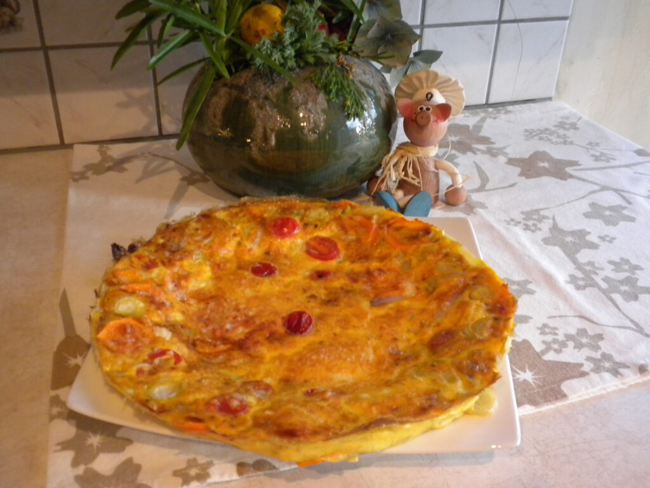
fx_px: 695
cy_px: 244
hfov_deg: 50.1
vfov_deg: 38.7
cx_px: 325
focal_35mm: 37
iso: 400
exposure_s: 1/12.7
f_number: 3.5
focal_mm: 6.6
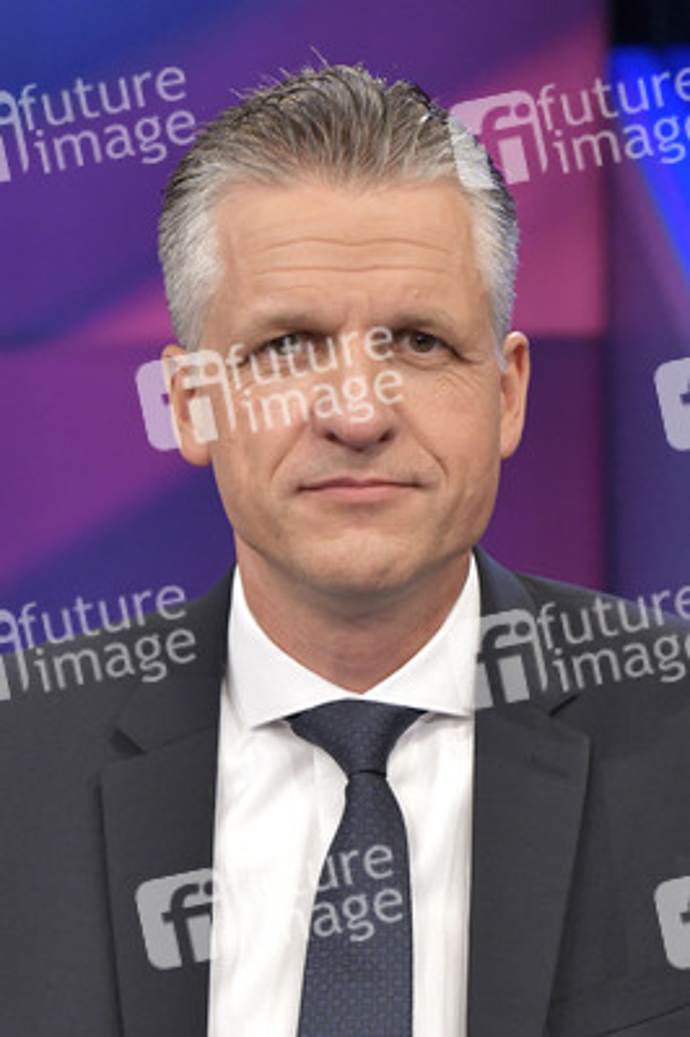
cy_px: 518
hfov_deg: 19.4
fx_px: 2016
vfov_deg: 28.9
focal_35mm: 70
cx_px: 345
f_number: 5.6
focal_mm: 70
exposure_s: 1/200
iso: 2500
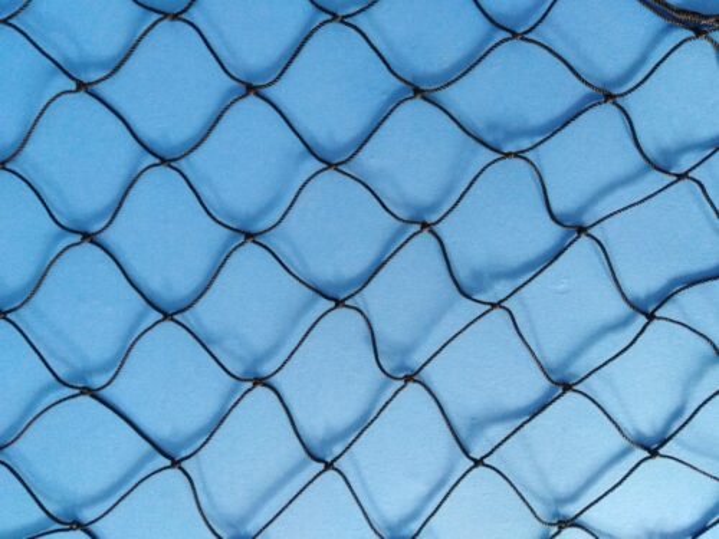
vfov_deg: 53.1
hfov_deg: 67.3
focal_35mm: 26
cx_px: 360
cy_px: 270
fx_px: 540
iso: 388
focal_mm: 3.46
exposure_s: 1/24
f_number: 2.2
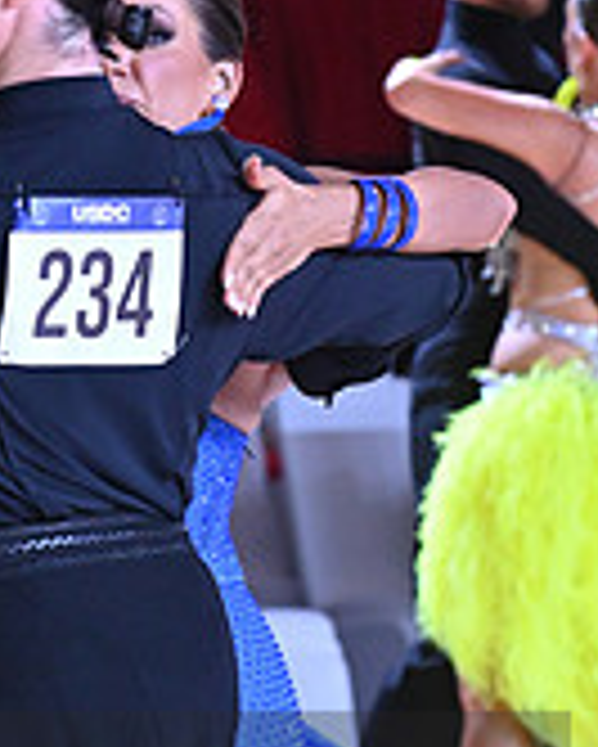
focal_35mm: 475
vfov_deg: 4.1
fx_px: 10499
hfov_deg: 3.3
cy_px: 864
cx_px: -47
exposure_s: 1/400
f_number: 7.1
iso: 3200
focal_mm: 145
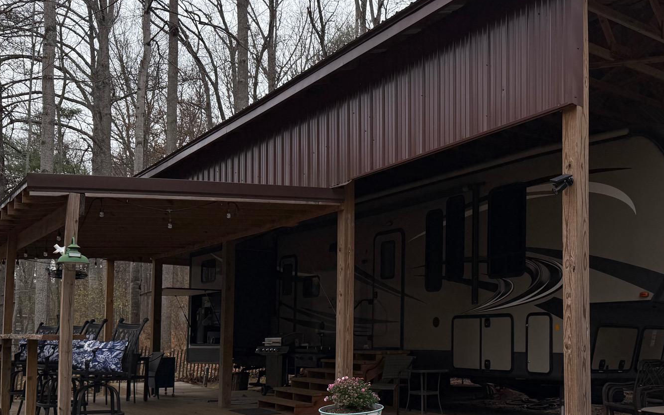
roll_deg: -0.6
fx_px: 706
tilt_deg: +4.6
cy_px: 289
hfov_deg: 49.8
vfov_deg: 32.4
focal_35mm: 39
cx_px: 422
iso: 80
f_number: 1.78
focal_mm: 6.76
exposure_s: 1/3425
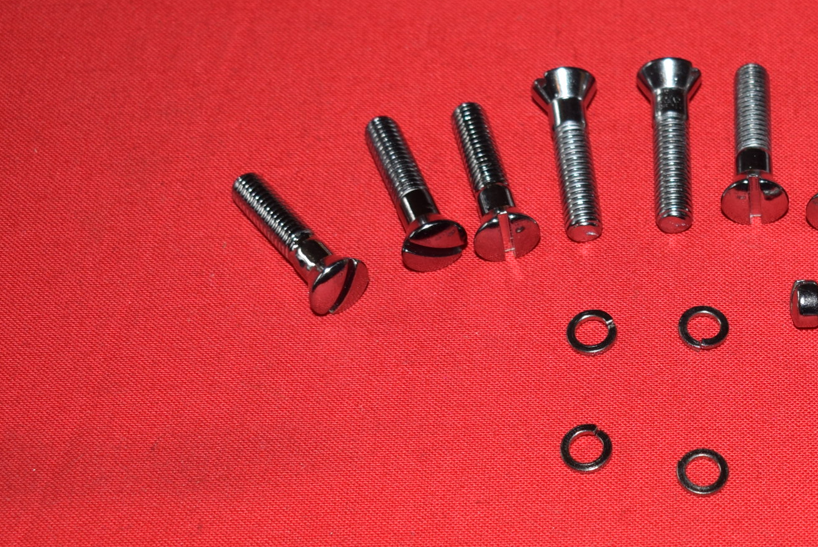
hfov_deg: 19.4
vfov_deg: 13.3
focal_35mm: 103
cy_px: 389
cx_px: 752
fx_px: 2342
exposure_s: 1/125
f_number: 5.6
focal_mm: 30
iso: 160
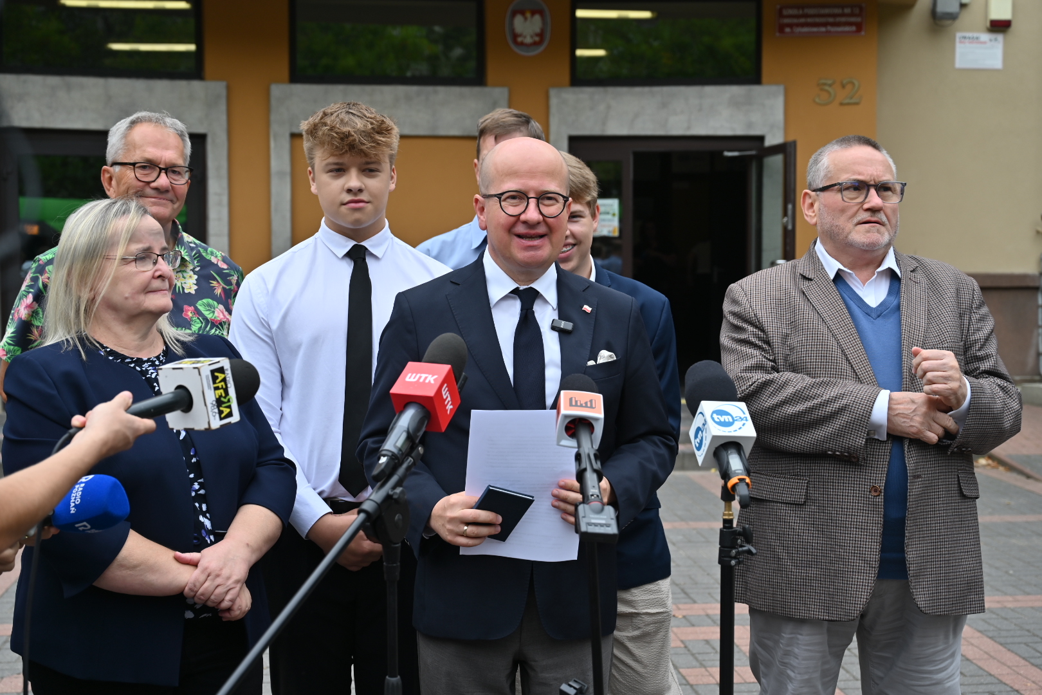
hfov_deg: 39.6
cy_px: 348
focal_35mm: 50
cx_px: 521
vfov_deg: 27.0
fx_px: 1447
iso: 100
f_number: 5
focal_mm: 50
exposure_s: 1/250
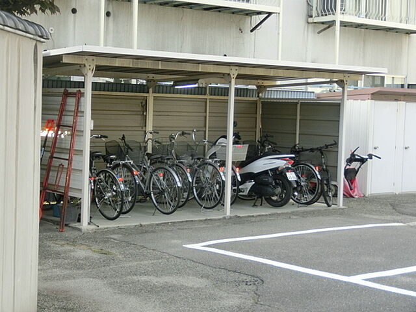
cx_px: 208
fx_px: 937
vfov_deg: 18.9
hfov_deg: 25.0
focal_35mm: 78
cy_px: 156
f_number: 4.9
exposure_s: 1/125
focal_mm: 13.79
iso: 125
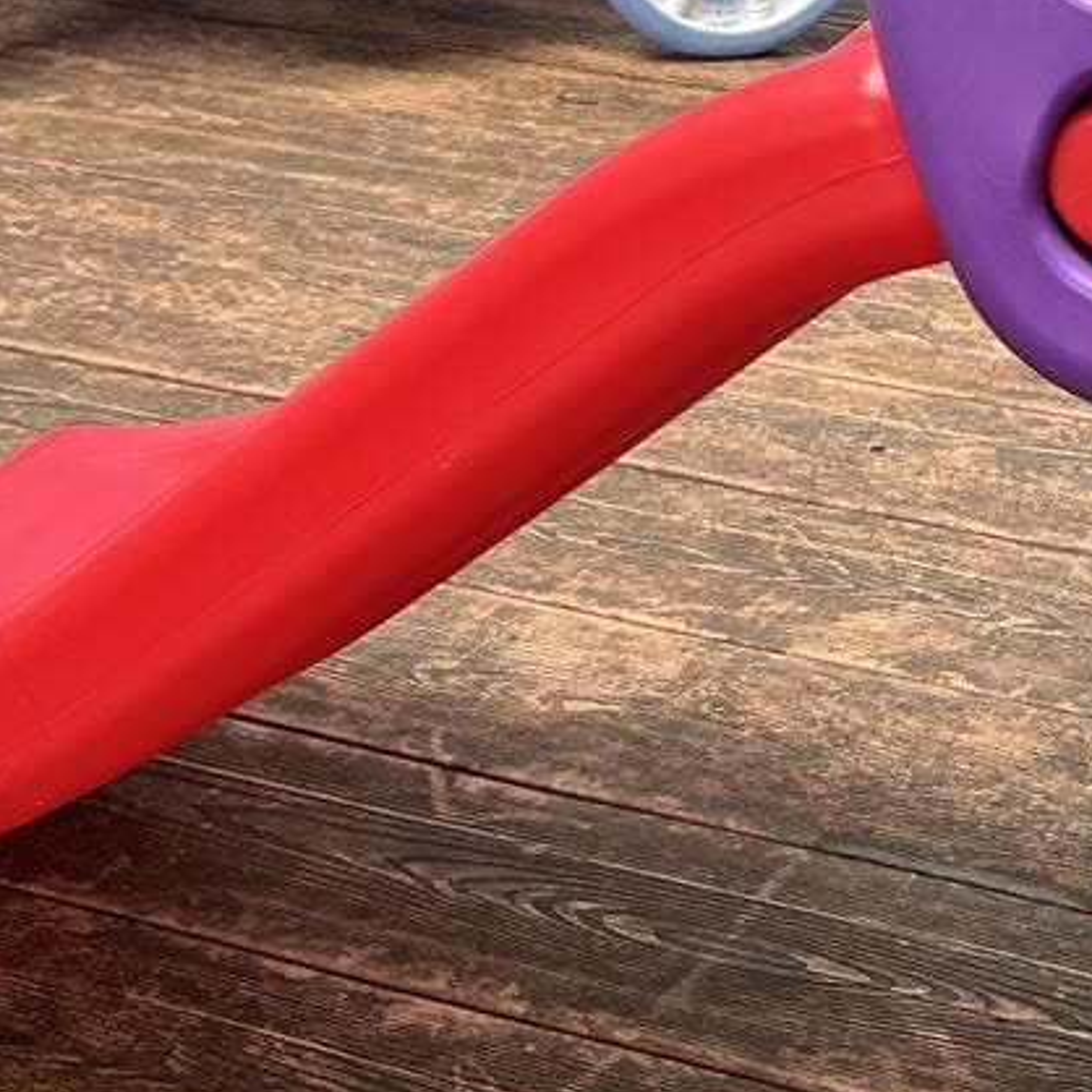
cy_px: -554
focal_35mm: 88
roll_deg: -1.7
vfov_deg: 17.7
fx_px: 3141
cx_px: 849
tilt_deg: -7.5
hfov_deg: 19.6
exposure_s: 1/121
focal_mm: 5.7
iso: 64
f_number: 1.5
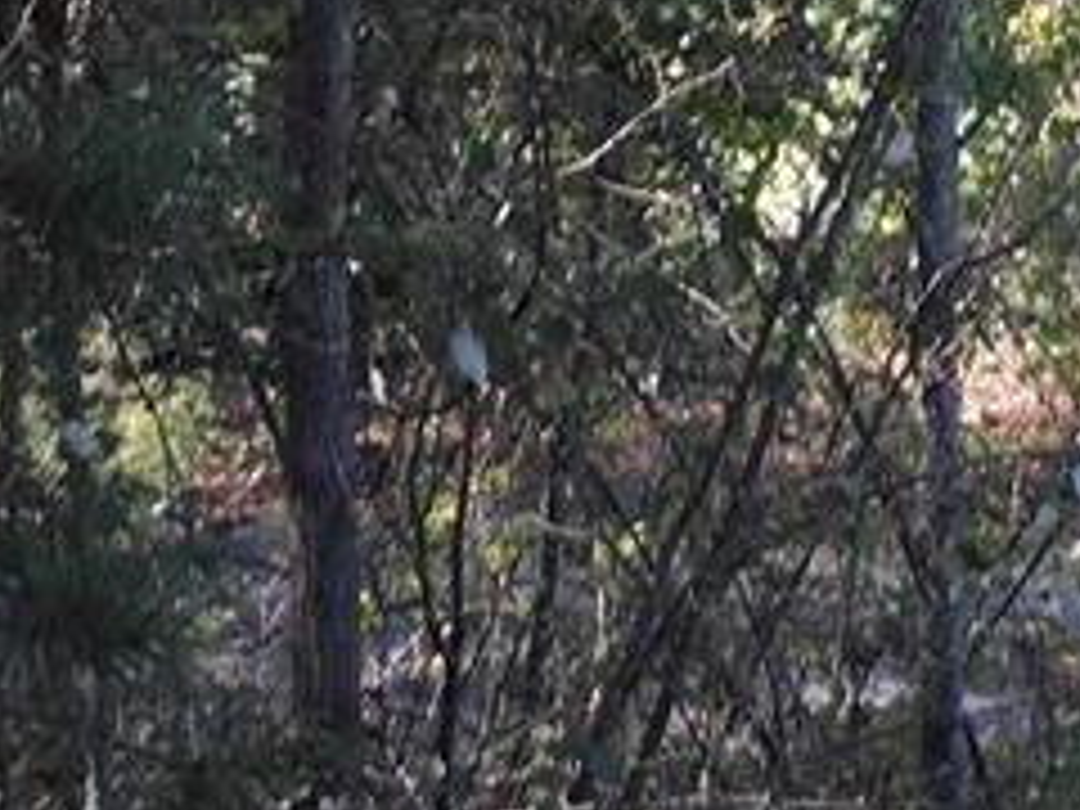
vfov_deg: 8.2
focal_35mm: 171
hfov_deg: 11.3
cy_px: -896
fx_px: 5335
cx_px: 1328
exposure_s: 1/100
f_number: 3.8
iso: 100
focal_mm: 7.2
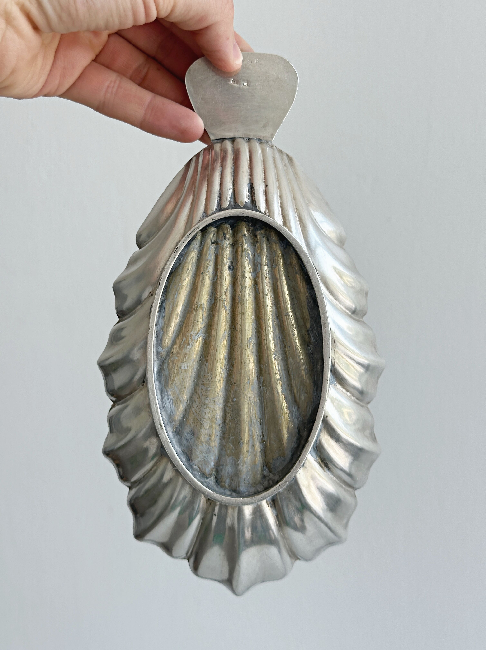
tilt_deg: -10.3
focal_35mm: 48
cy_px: 325
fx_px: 899
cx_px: 243
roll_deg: +1.1
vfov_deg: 39.7
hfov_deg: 30.2
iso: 64
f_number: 1.78
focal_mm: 6.86
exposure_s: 1/412
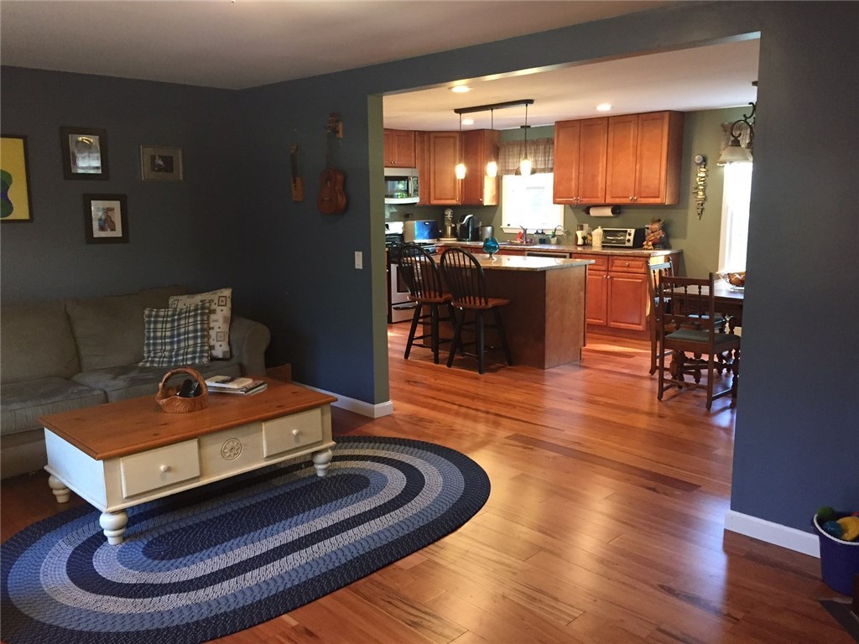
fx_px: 720
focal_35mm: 29
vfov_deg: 48.2
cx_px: 430
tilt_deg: -8.7
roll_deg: +0.9
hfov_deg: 61.7
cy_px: 322
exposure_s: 1/30
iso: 250
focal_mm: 4.15
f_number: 2.2
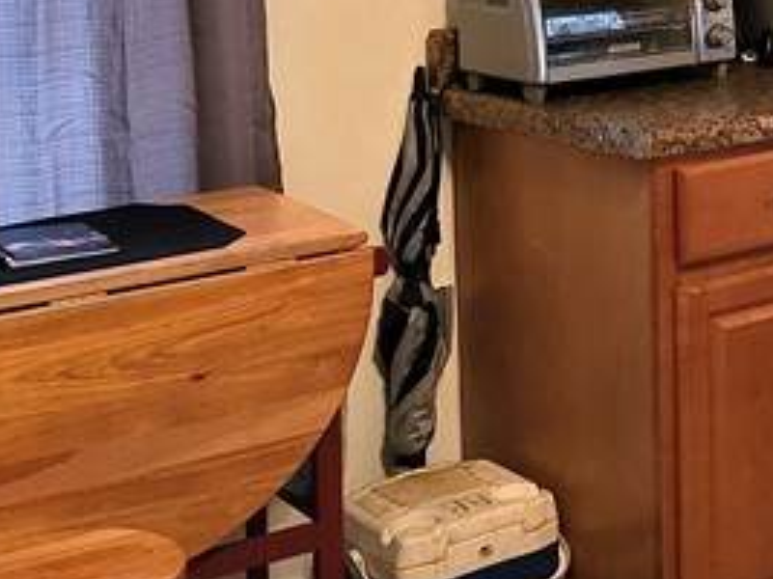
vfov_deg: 15.5
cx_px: 987
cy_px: -96
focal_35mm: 92
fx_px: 2054
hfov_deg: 19.7
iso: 400
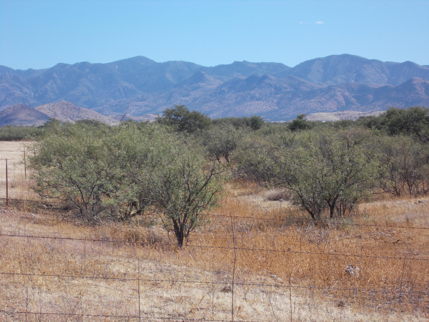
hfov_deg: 17.4
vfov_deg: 13.1
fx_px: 1400
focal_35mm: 113
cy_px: 161
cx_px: 214
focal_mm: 20.1
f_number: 6
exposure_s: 1/320
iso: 80
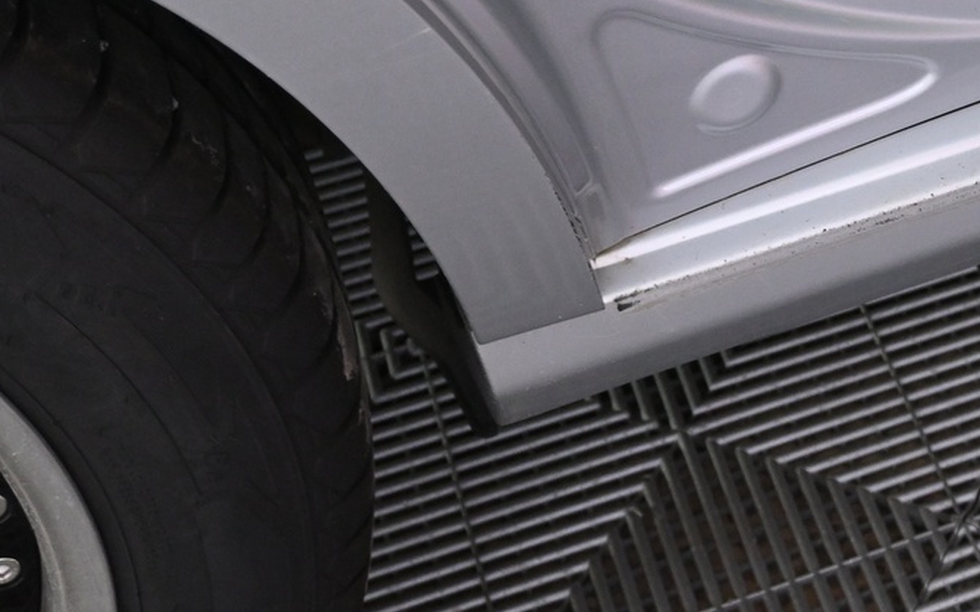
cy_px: -51
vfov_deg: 14.4
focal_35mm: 89
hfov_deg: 21.8
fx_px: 2376
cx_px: 1128
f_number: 4.2
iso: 1400
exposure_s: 1/40
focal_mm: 24
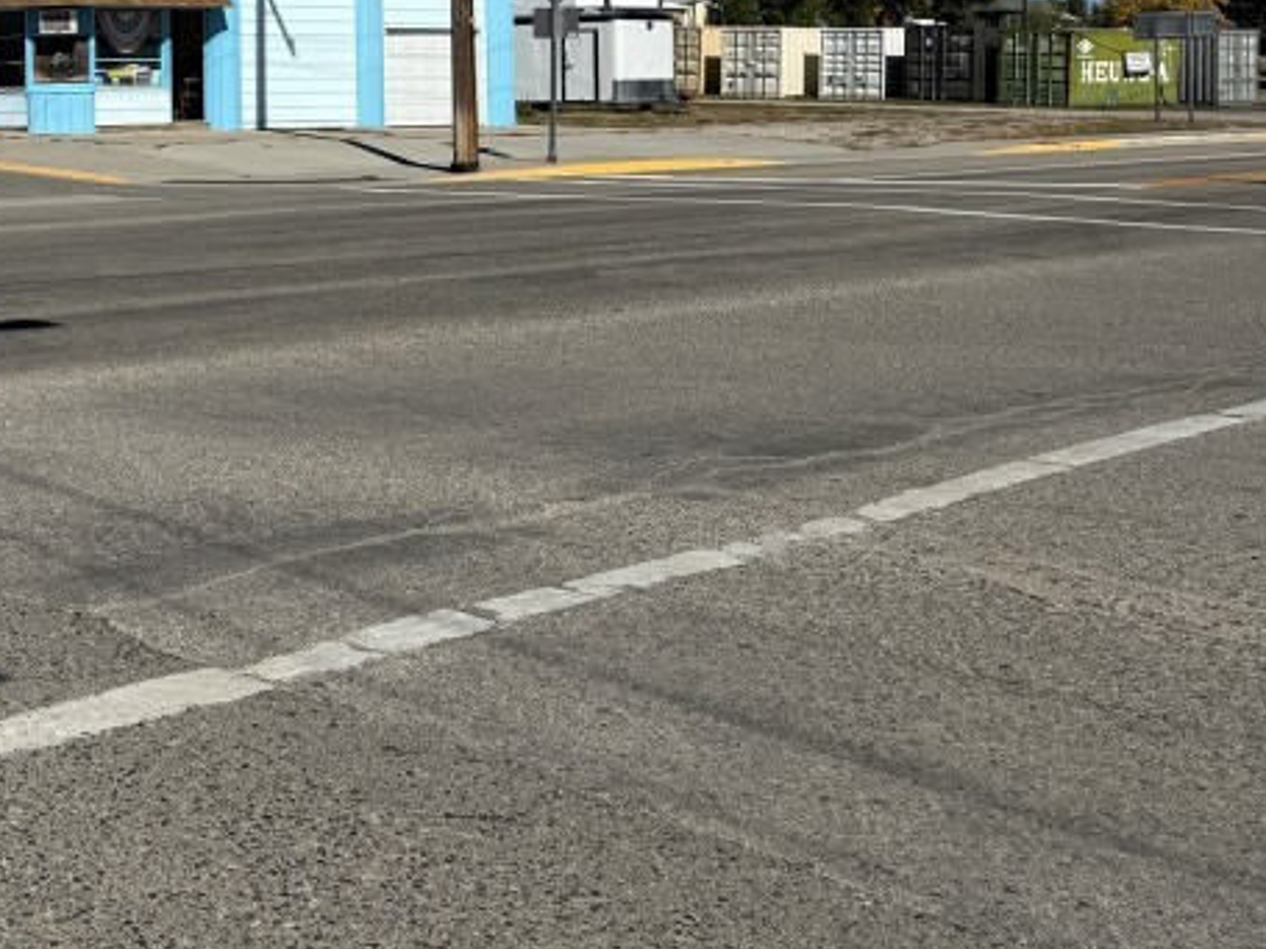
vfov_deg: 26.0
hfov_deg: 31.9
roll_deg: +1.6
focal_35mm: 54
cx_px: -83
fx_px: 1974
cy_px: 56
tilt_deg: +0.9
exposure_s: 1/10309
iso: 80
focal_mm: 6.76
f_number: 1.78
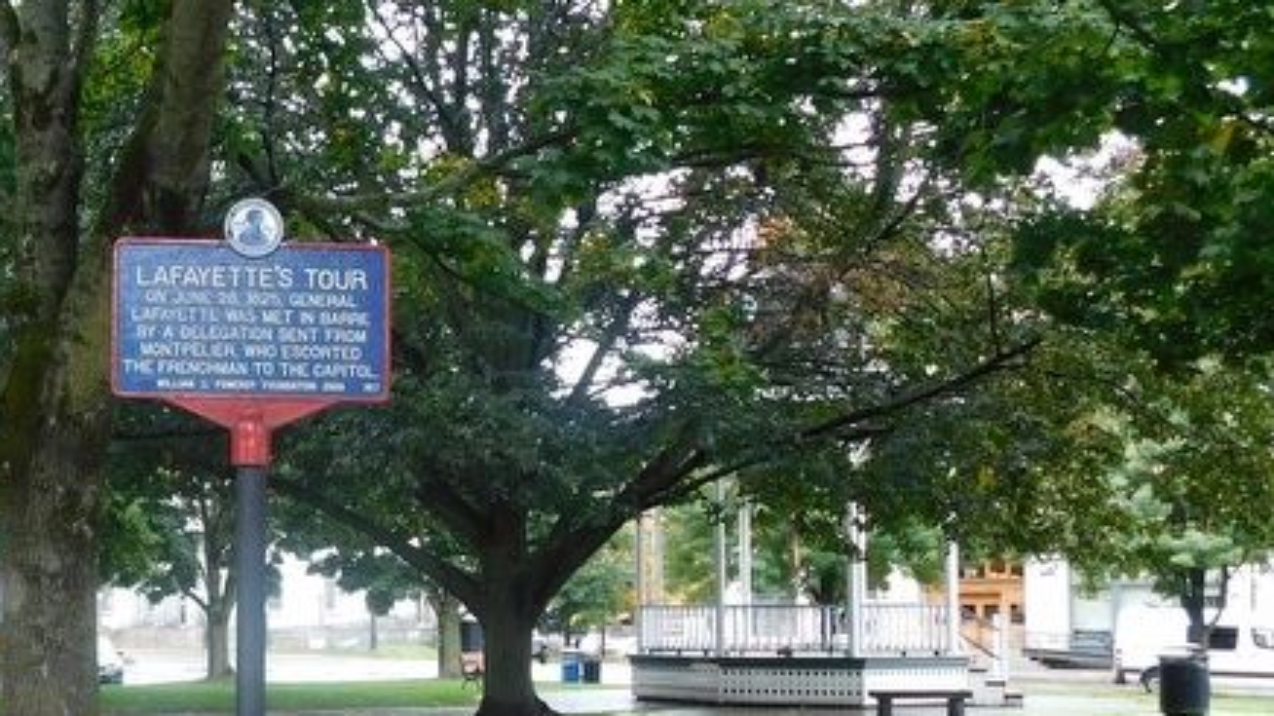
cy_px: 567
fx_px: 1554
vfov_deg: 25.5
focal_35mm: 46
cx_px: 205
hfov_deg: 42.0
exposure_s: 1/80
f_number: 3
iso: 125
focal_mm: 4
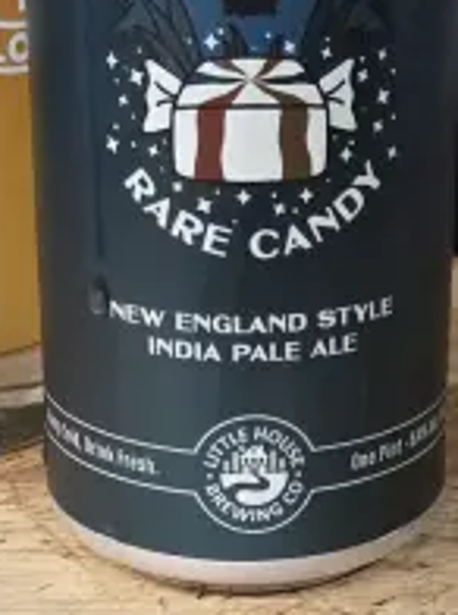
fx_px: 833
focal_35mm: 47
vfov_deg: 36.6
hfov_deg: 29.8
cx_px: 72
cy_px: 6
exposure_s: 1/60.2
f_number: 1.8
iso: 640
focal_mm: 5.4
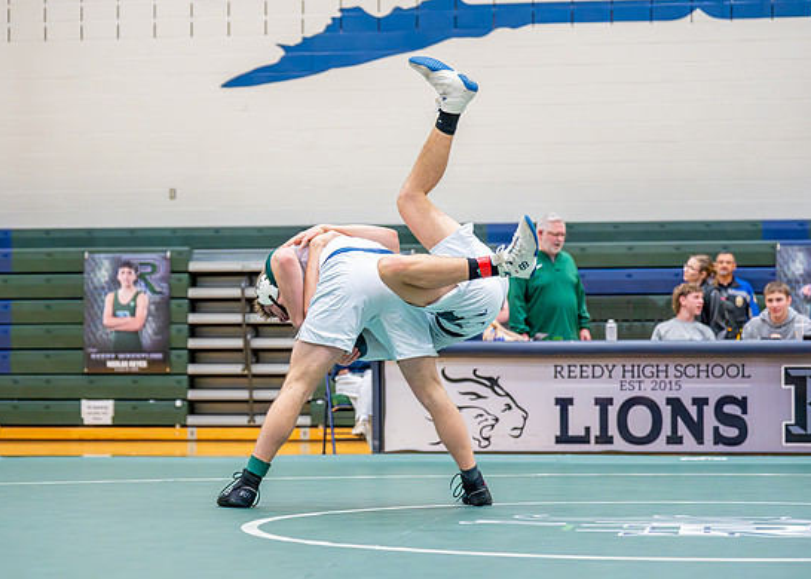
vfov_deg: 15.9
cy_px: 320
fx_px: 2073
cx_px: 356
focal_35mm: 90
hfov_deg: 22.1
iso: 6400
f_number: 2.8
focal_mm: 70
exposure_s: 1/1000
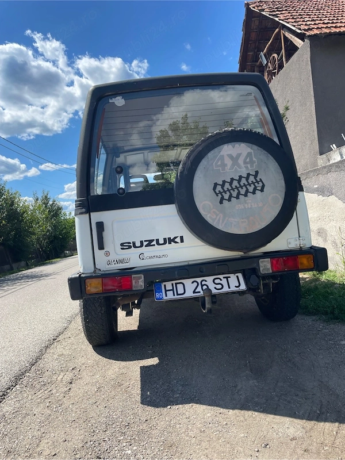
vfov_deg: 67.3
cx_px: 172
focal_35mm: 26
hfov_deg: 53.1
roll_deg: +8.3
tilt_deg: +2.0
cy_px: 230
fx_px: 346
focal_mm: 4.2
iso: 32
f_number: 1.6
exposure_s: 1/2353
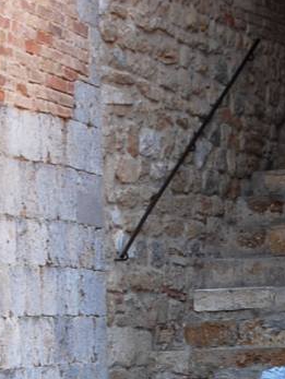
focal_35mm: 226
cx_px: 194
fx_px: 2480
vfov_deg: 8.6
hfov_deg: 6.6
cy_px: 502
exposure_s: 1/60
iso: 400
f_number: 8
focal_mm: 55
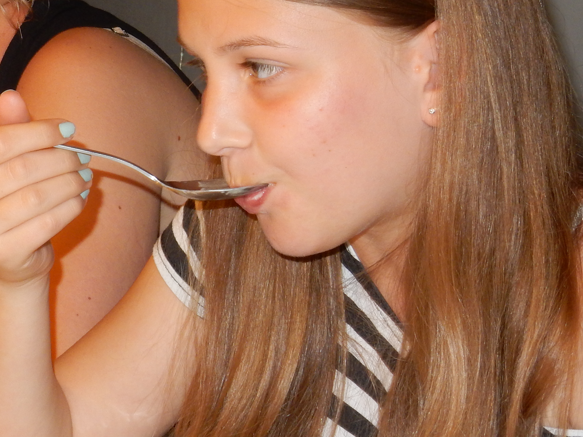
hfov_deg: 15.6
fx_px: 2088
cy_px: 28
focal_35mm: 124
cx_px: -3
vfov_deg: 11.9
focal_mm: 10.7
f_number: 4.5
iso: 200
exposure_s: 1/30
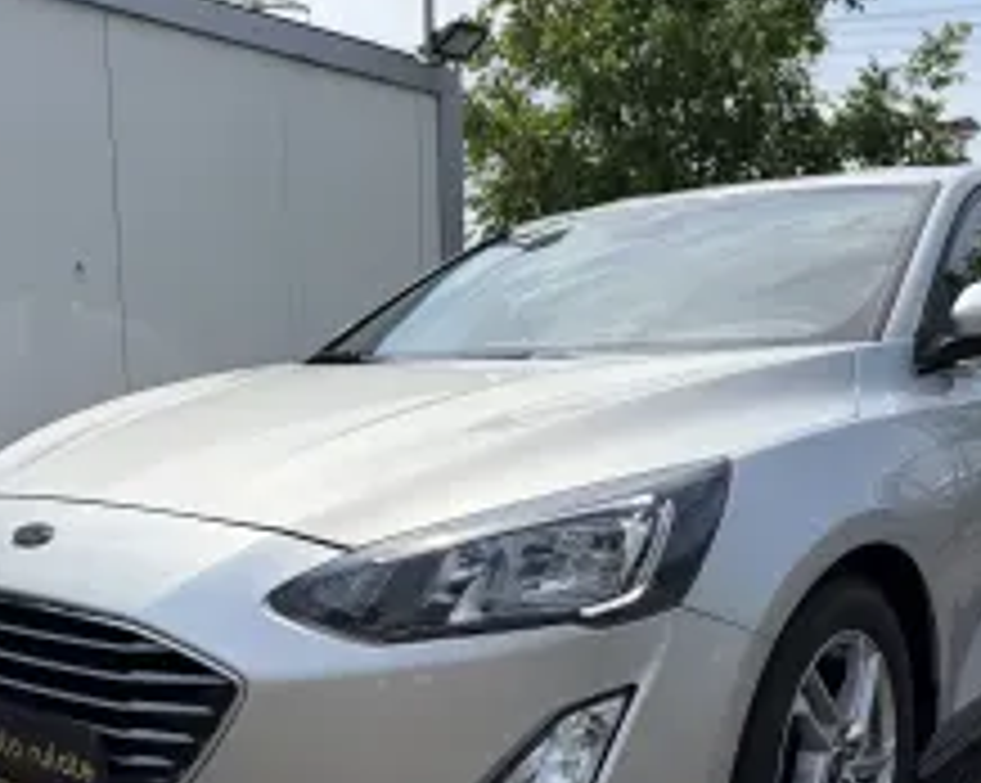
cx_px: 450
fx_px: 1218
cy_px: 567
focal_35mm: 42
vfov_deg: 35.0
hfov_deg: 43.8
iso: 64
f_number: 1.6
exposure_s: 1/6993
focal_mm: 5.96
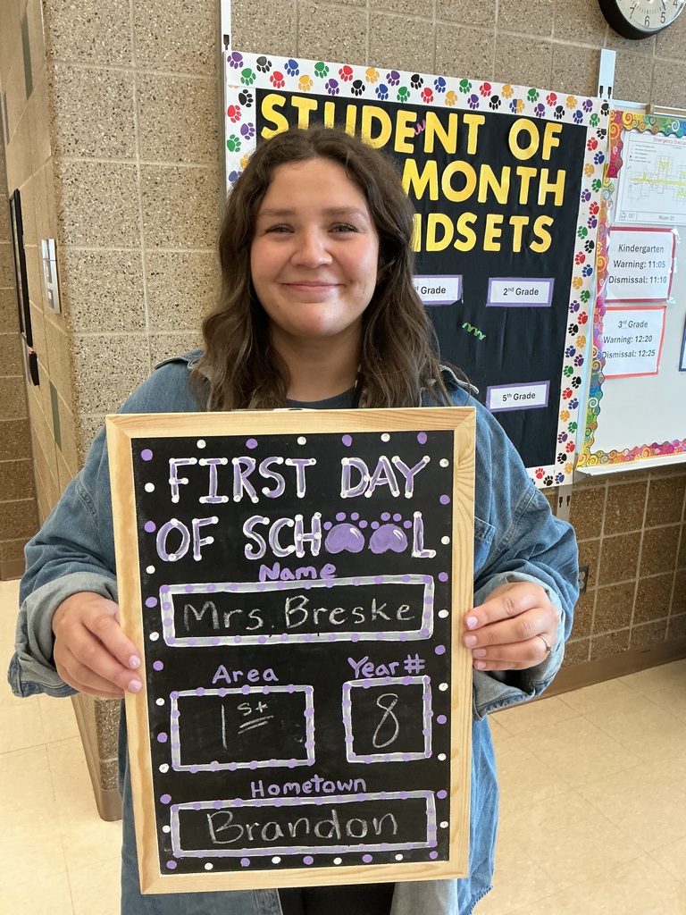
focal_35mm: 29
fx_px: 766
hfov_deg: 48.2
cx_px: 343
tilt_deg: -14.5
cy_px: 458
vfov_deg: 61.7
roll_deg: -0.1
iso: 200
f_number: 1.8
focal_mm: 3
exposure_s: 1/40
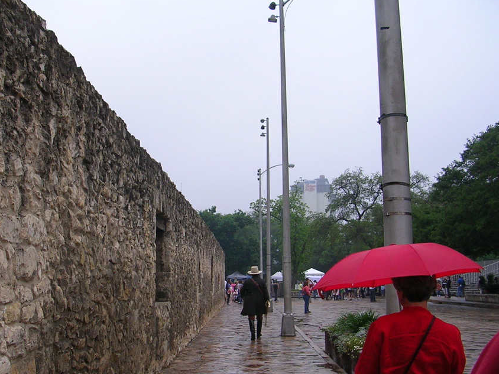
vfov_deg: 30.2
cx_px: 190
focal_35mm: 48
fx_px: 692
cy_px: 223
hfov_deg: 39.4
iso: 50
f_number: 2.8
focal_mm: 5.8
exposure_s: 1/214
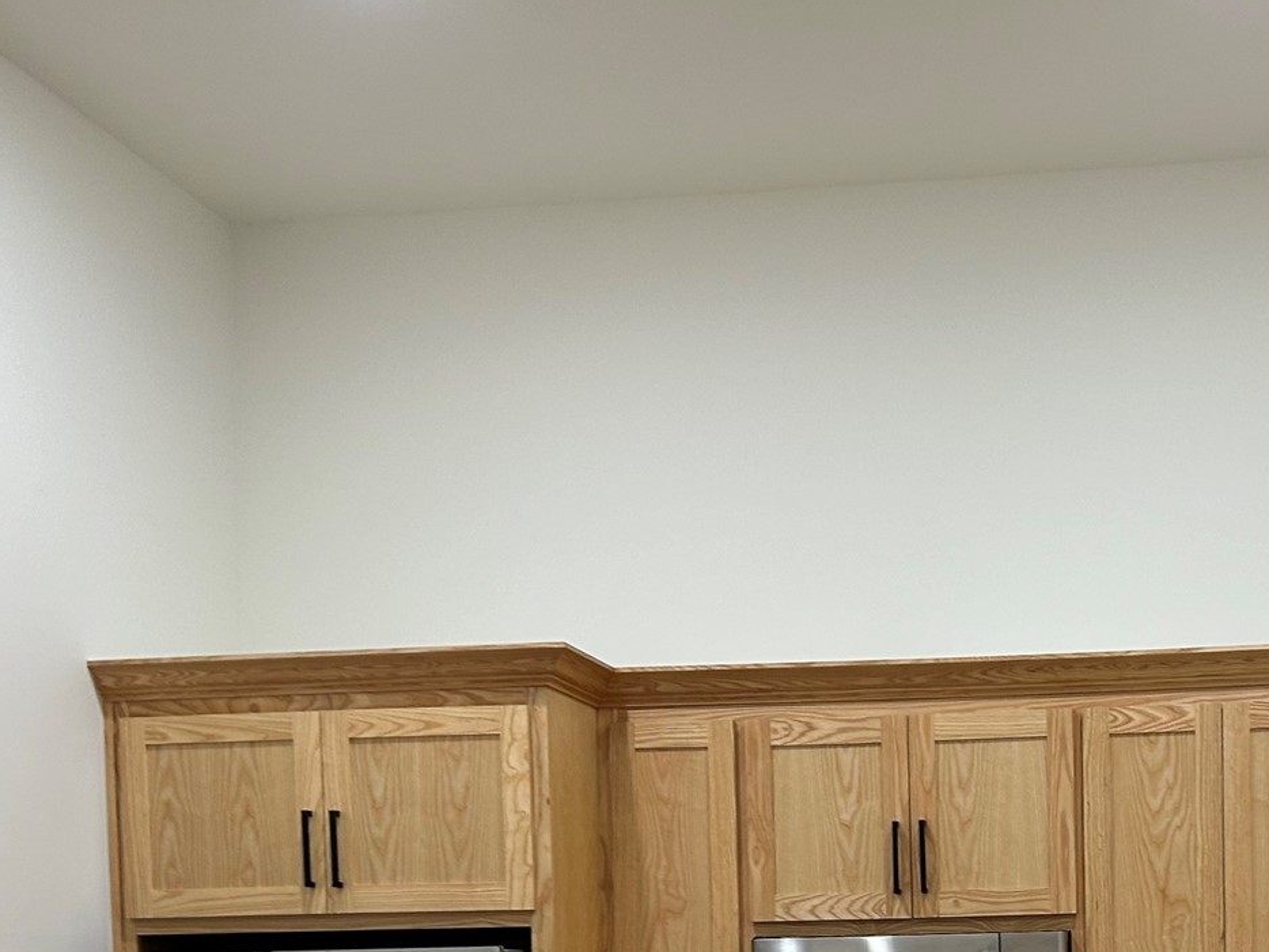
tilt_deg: -1.1
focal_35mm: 57
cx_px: 999
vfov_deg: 24.1
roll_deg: +1.2
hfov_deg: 32.9
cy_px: 1029
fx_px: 2090
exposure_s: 1/60
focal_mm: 5.7
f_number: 1.5
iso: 80
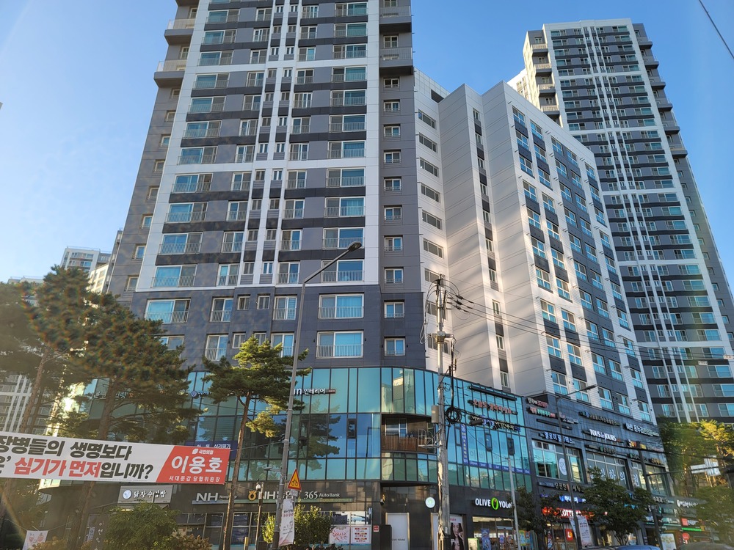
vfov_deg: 54.9
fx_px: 530
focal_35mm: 25
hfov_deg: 69.4
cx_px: 367
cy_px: 275
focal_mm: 7
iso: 20
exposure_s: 1/286
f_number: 1.8
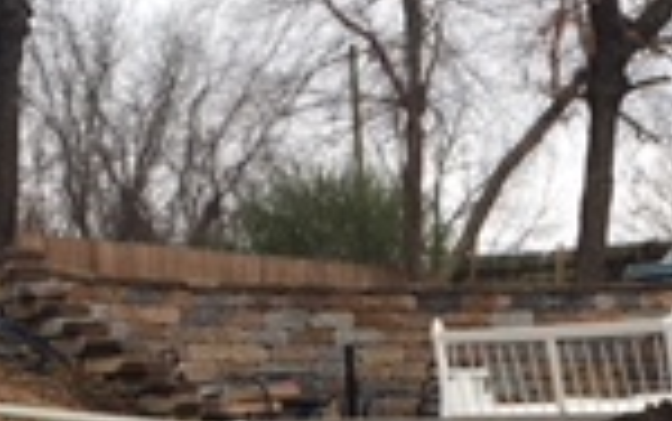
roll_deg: +0.3
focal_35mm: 131
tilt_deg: -1.4
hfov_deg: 15.9
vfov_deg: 9.7
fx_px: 2401
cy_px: 676
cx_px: 484
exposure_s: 1/169
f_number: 2.2
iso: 25
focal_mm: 4.15
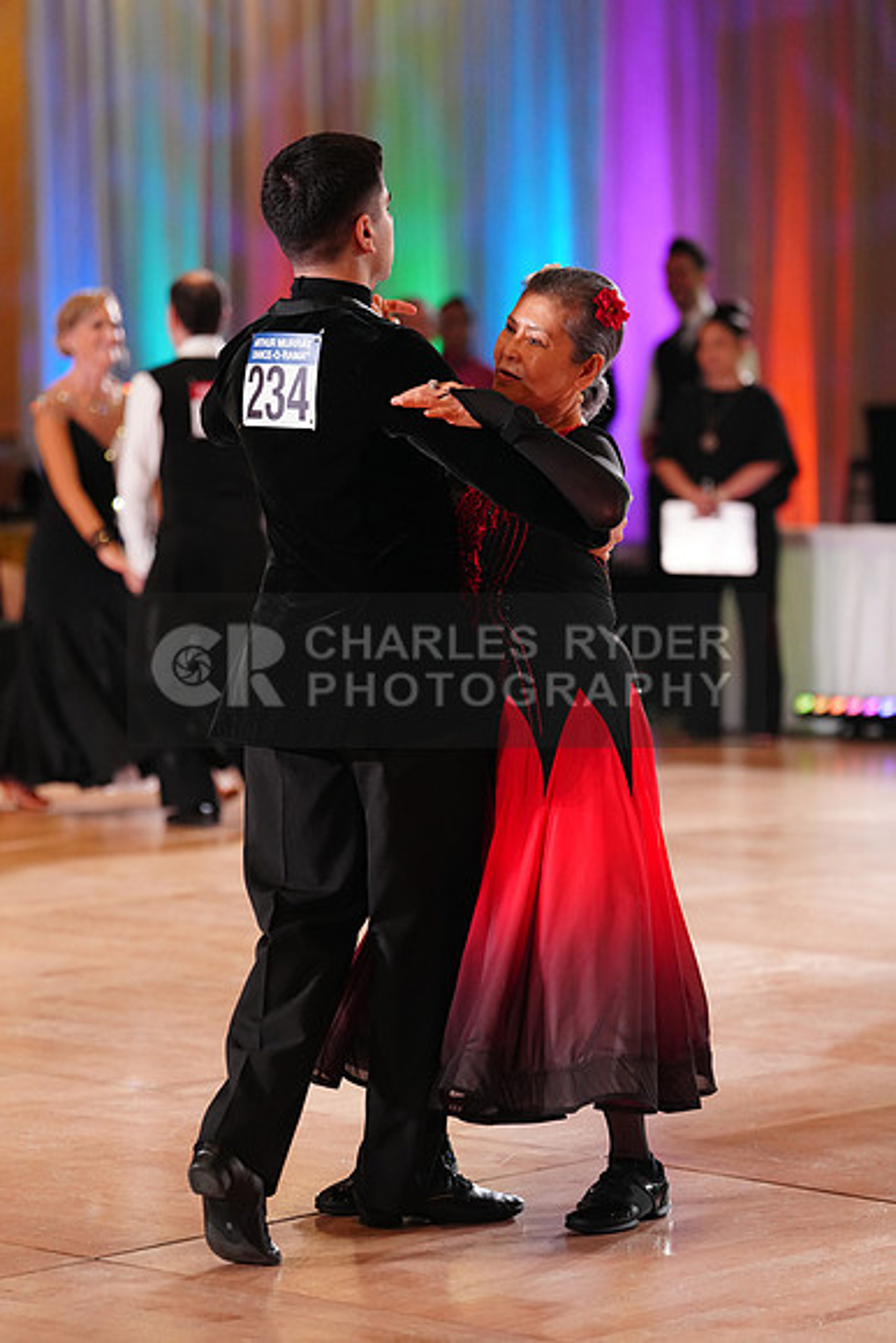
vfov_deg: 16.4
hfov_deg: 11.0
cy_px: 672
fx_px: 4664
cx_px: 448
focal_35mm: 125
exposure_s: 1/640
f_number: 2.8
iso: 2500
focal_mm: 125
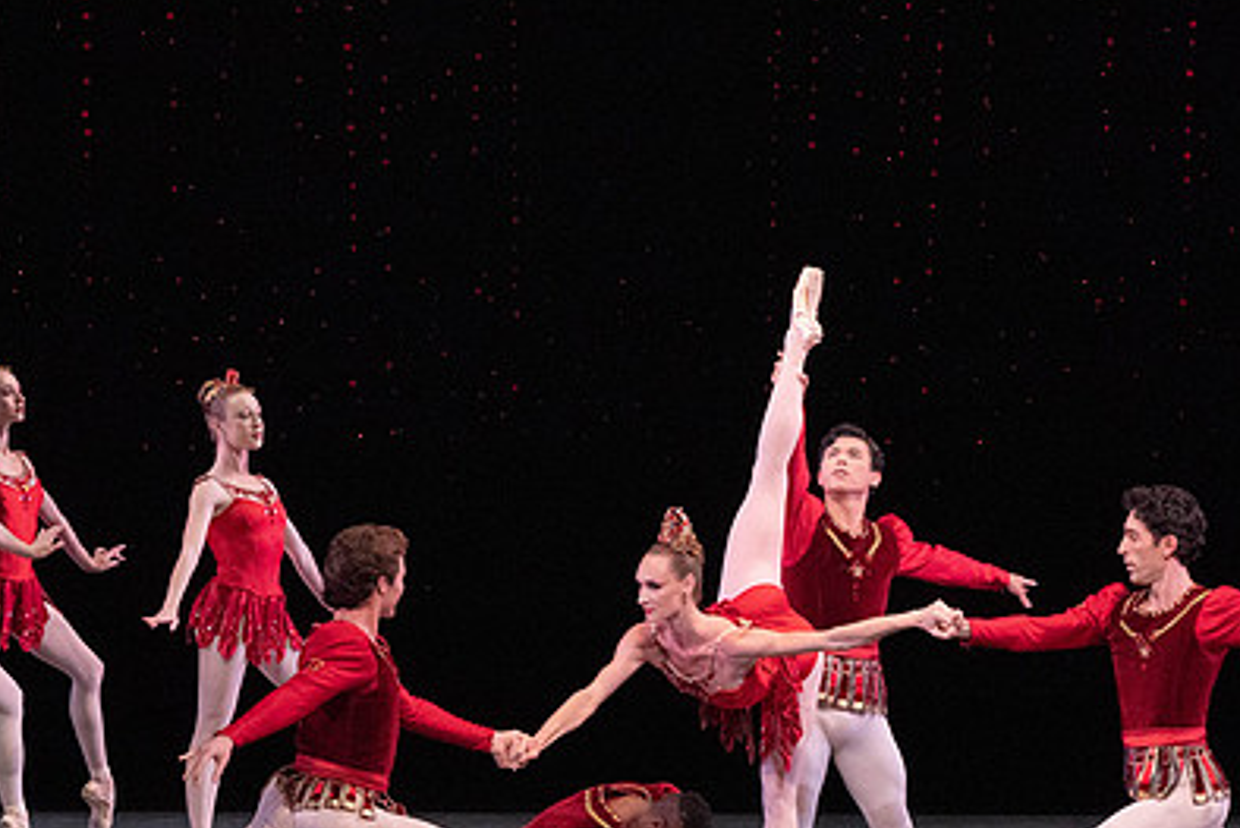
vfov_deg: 3.6
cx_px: 774
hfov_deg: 5.4
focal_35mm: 381
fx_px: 13127
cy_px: 534
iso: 16000
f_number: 11
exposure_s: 1/500
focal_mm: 259
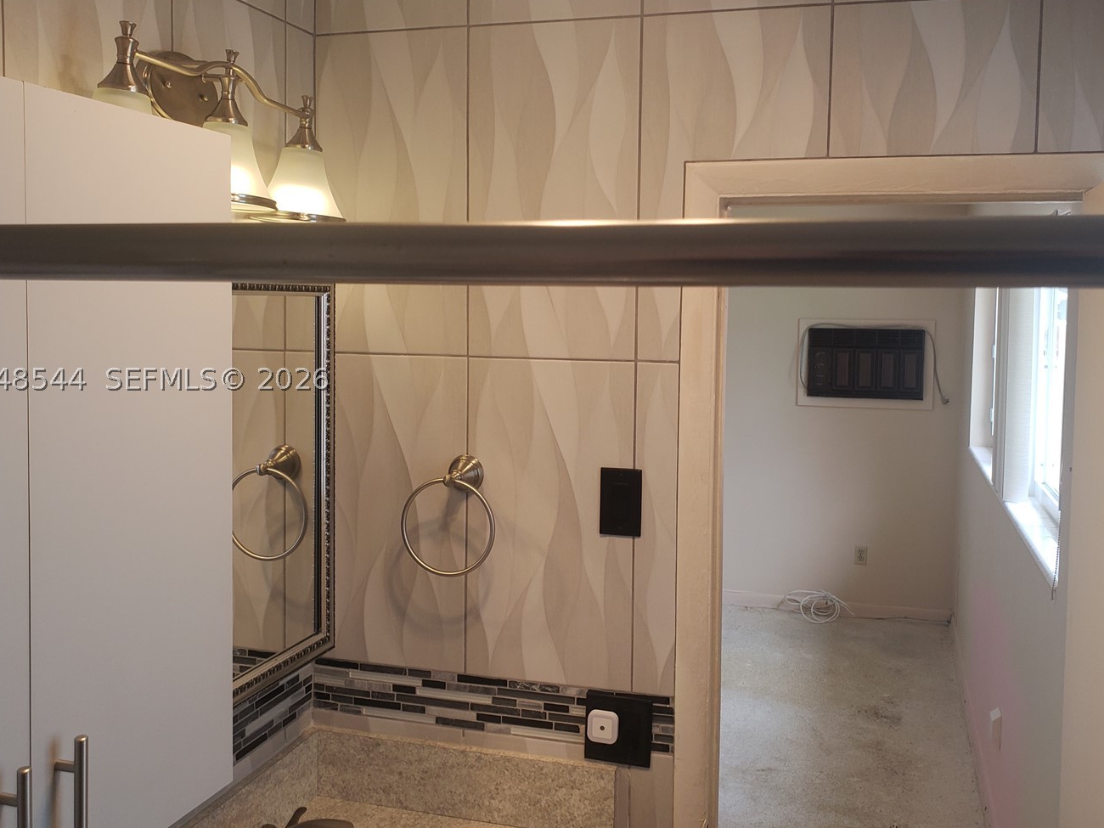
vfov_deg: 44.1
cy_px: 379
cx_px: 589
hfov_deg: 56.8
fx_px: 1021
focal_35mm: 32
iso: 80
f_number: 2.4
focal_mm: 4.3
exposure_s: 1/60
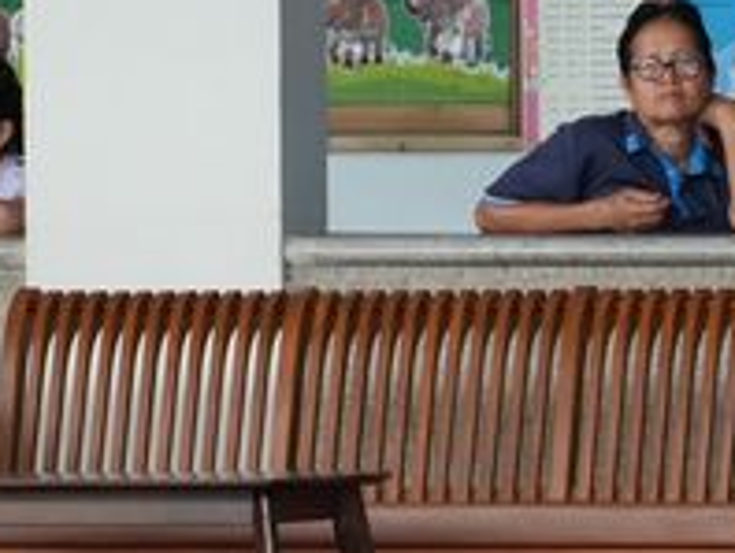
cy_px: 900
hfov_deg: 3.9
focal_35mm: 509
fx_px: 10821
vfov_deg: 2.9
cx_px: 806
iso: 1000
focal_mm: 70
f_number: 5.6
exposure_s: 1/250
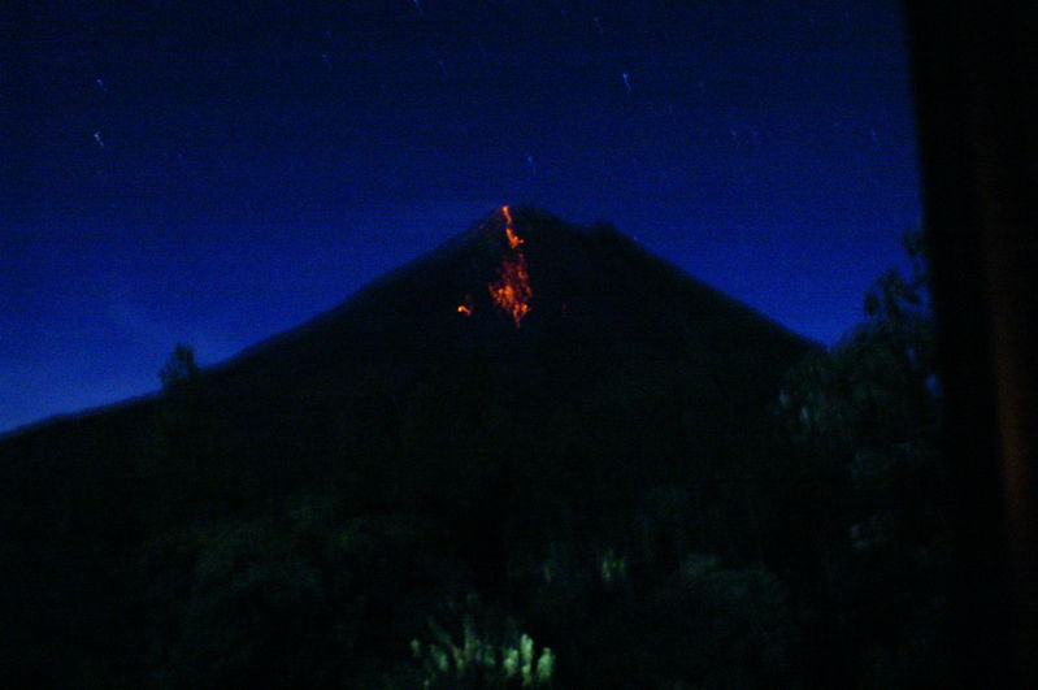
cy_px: 345
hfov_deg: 62.0
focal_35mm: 30
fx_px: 864
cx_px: 519
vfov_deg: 43.5
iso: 3200
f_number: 4
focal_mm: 20
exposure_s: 6
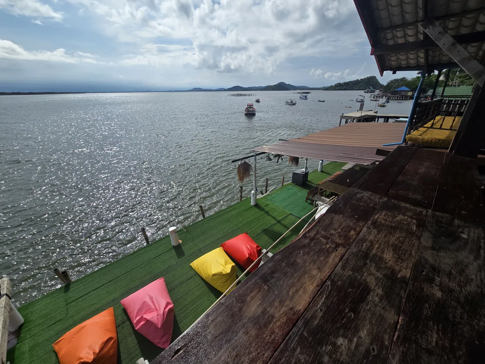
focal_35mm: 13
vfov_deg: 89.9
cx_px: 242
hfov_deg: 106.2
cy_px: 182
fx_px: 182
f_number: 2.2
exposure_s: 1/4087
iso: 50
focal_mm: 2.2
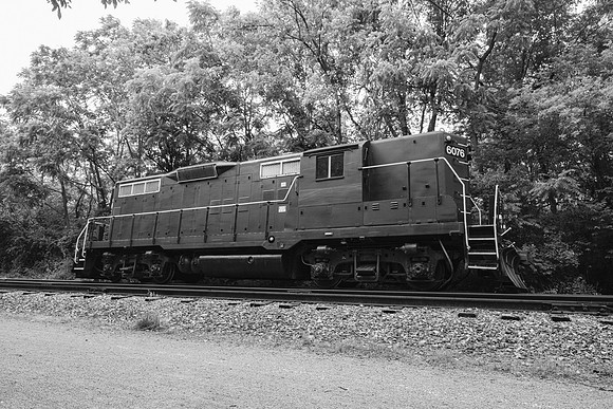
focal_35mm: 24
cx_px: 306
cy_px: 204
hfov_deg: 73.7
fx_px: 409
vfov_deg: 53.2
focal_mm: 24
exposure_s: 1/320
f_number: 8
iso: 1600
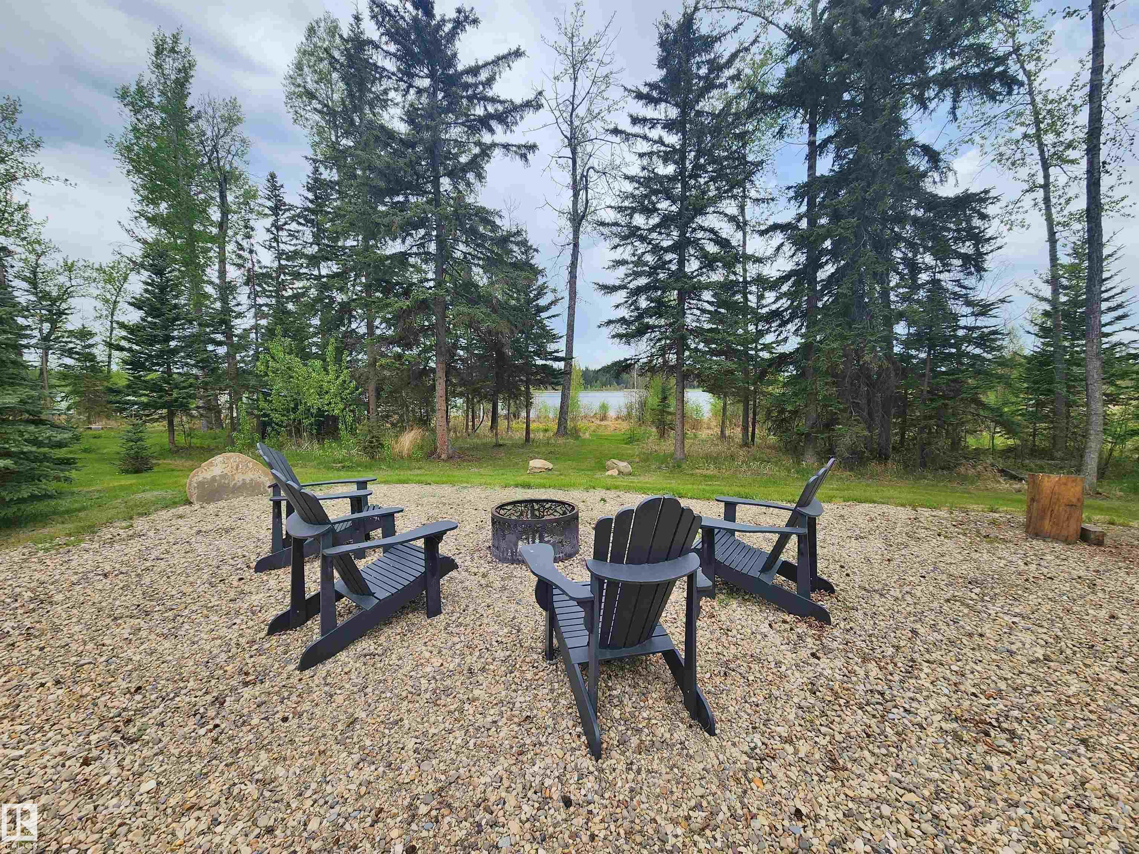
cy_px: 427
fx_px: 428
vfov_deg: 89.9
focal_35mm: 13
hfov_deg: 106.2
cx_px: 570
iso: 50
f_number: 2.2
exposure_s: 1/1380
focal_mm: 2.2
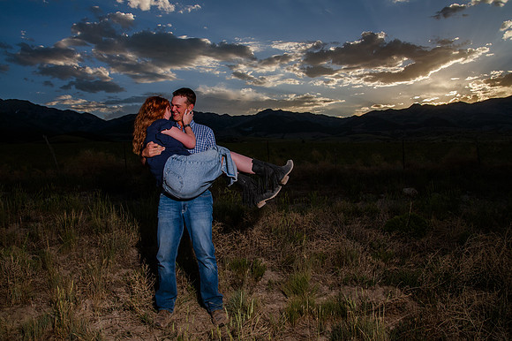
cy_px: 152
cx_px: 243
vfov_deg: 46.3
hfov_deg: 65.5
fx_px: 398
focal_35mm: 28
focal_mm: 24
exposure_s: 1/320
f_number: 14
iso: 200
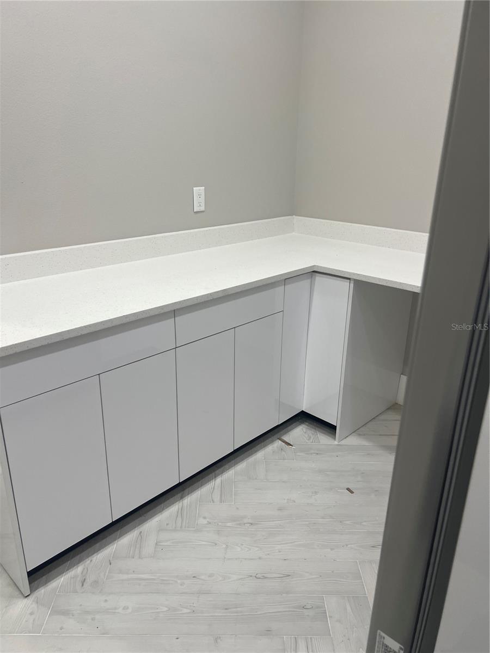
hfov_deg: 53.1
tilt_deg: -22.3
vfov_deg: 67.3
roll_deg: -0.8
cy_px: 326
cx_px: 245
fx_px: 491
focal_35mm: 26
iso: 100
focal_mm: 5.7
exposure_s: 1/121
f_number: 1.5
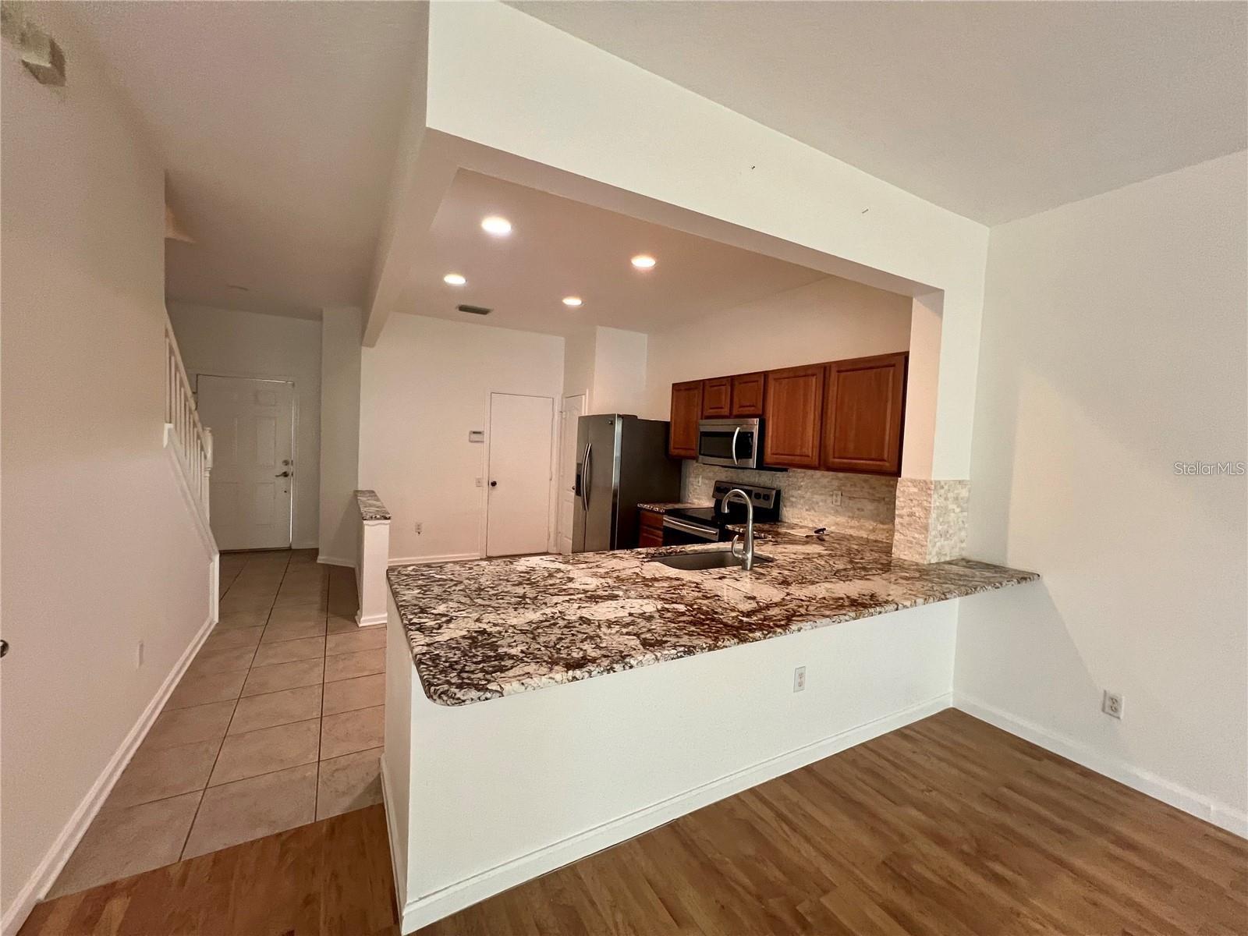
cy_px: 468
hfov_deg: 106.2
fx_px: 469
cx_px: 624
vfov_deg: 89.9
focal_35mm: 13
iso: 250
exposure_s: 1/60
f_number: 1.8
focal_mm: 1.57
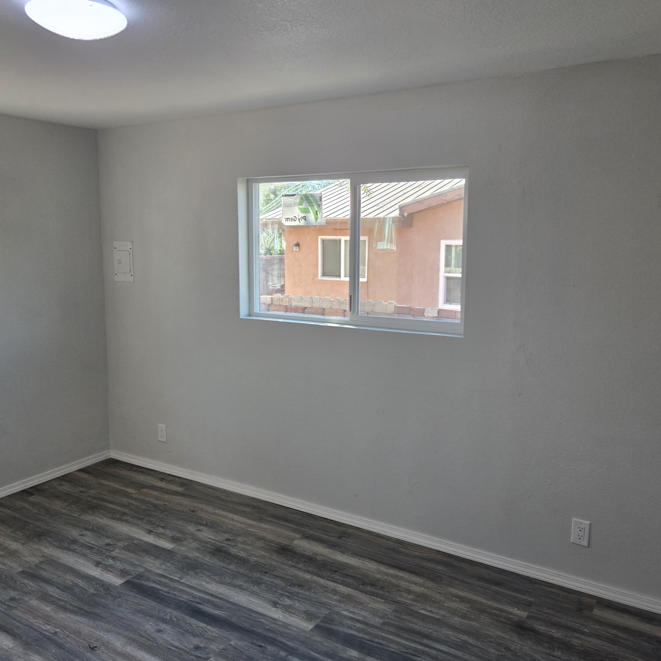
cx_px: 337
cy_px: 321
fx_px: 605
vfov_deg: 57.3
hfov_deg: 57.3
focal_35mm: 28
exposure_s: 1/120
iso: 50
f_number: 1.8
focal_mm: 5.4
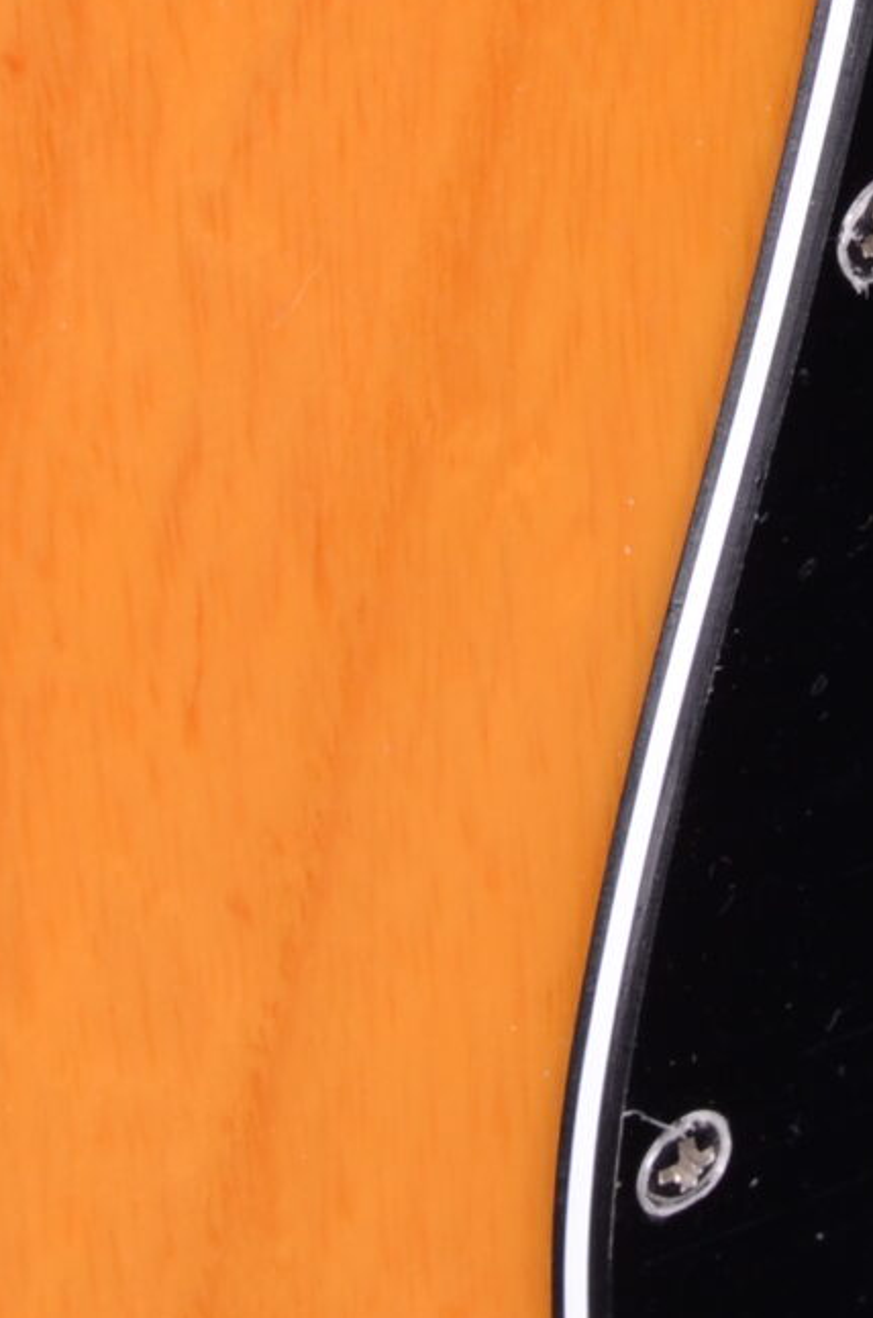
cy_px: -271
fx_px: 7597
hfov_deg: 6.6
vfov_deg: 9.8
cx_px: 895
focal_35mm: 208
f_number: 13
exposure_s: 1/200
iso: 200
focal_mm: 35
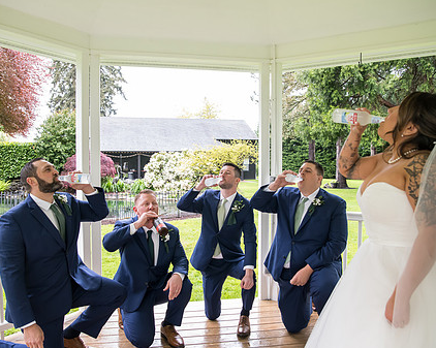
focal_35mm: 31
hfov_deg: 57.2
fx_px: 400
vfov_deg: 47.1
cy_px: 182
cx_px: 207
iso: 1600
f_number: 4
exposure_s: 1/400
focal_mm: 24
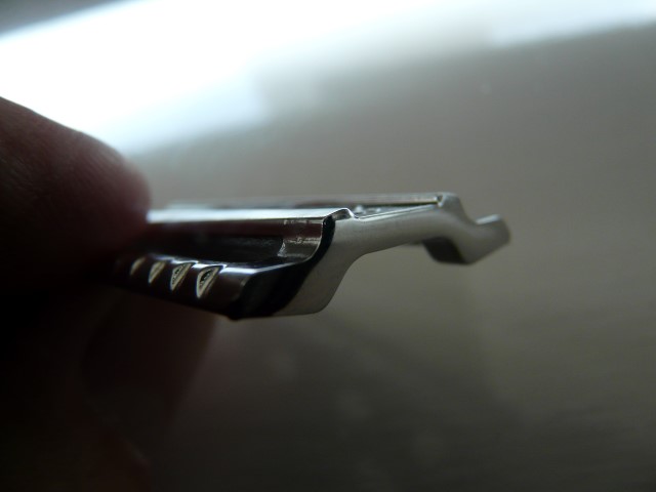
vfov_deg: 49.7
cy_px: 246
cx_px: 328
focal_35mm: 28
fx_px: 531
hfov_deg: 63.4
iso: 100
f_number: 2.8
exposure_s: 1/80
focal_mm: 4.6
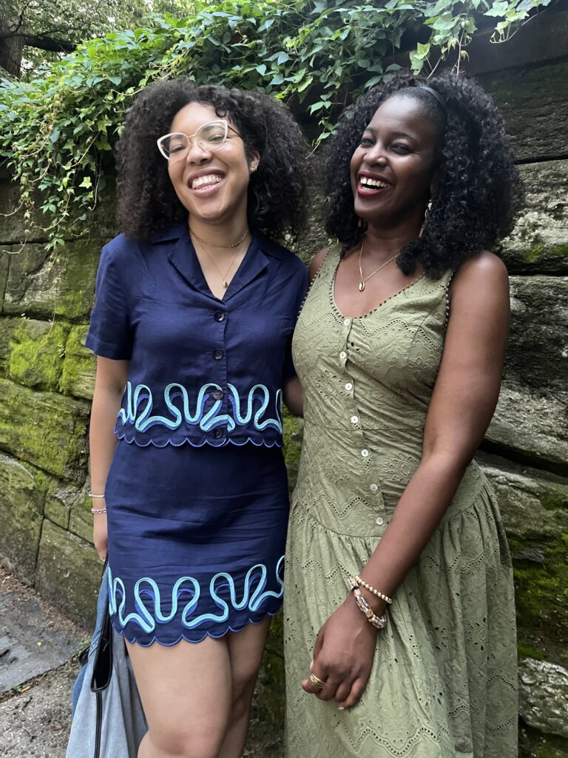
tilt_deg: -9.1
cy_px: 379
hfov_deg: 53.1
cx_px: 284
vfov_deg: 67.3
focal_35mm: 26
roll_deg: -1.5
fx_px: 569
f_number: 1.6
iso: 640
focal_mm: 5.1
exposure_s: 1/30
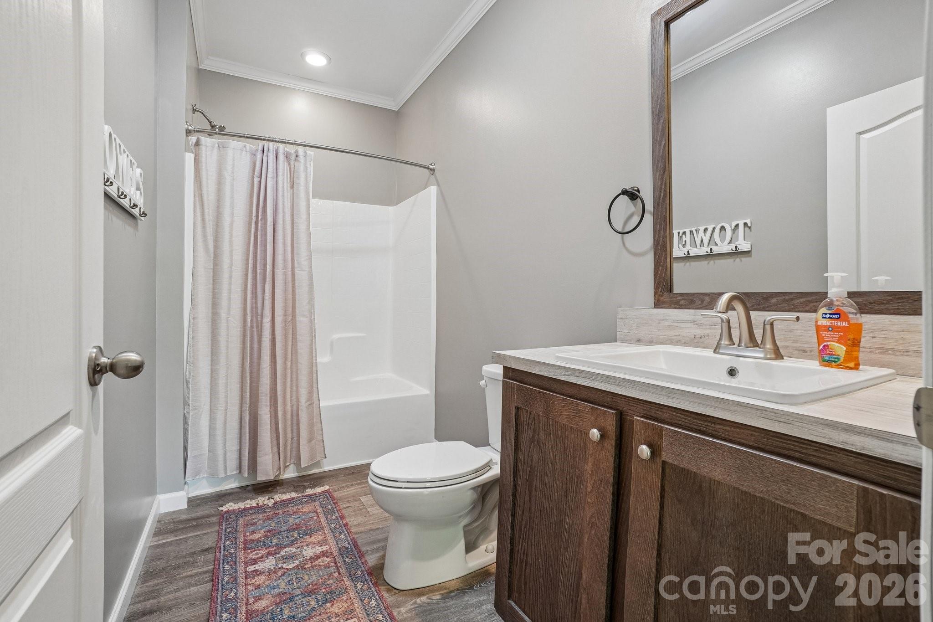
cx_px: 466
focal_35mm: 15
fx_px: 389
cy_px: 311
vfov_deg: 77.3
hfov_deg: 100.4
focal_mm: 10
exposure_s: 1/5
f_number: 8
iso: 400
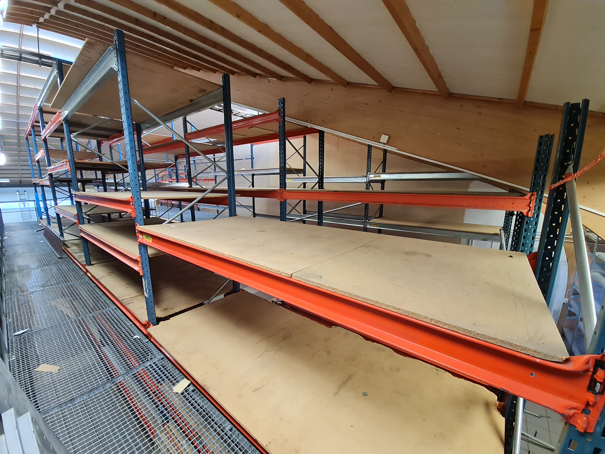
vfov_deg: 89.9
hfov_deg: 106.2
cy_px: 227
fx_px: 227
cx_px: 302
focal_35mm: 13
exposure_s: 1/50
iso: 250
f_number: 2.2
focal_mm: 1.74
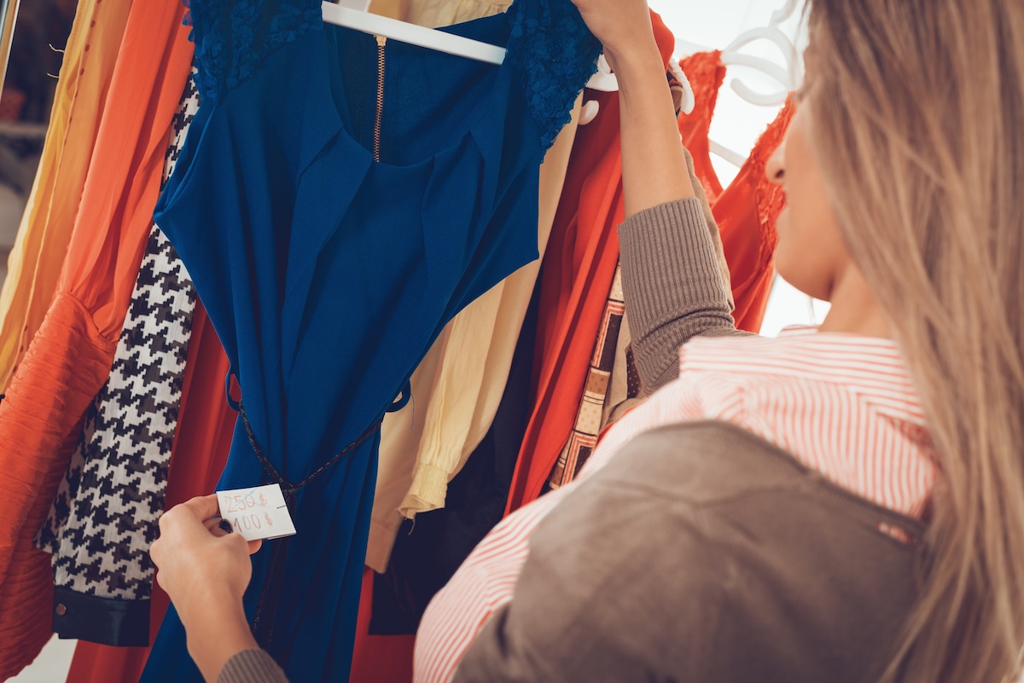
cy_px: 342
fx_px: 1423
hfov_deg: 39.6
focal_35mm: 50
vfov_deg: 27.0
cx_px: 512
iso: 100
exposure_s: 1/125
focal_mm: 50
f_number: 5
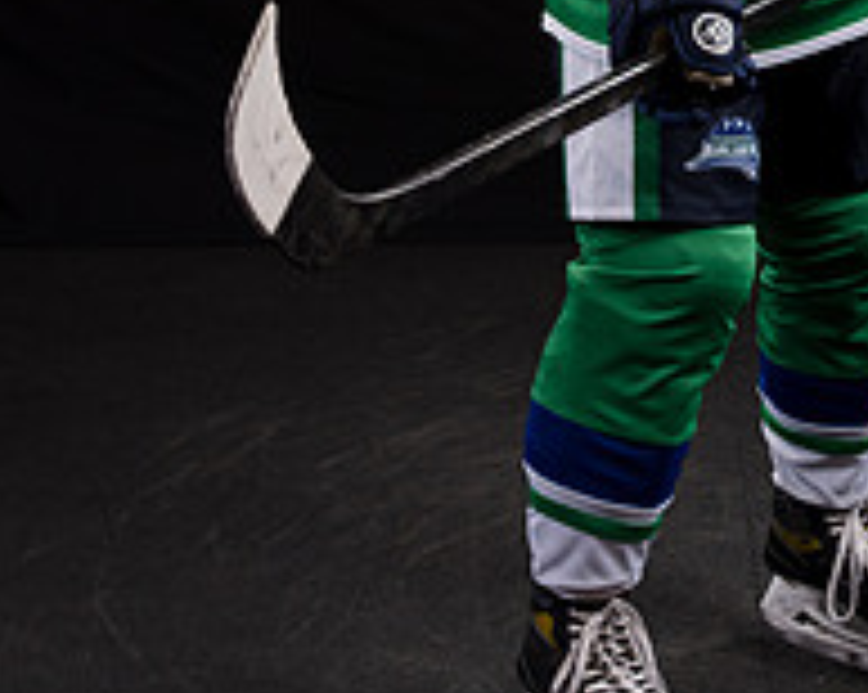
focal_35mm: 101
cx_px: 723
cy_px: -279
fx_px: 2592
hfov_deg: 18.8
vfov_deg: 14.4
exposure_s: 1/160
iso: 80
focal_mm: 30.7
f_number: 4
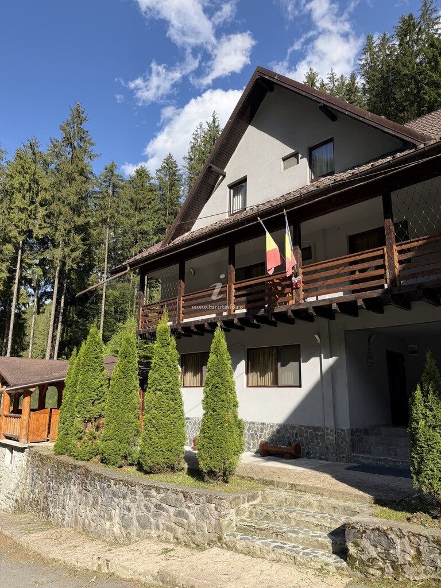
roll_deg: -1.3
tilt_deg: +13.7
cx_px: 220
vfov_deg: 71.6
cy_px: 294
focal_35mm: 24
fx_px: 408
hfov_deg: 56.8
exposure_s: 1/2053
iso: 80
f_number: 1.78
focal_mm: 6.76
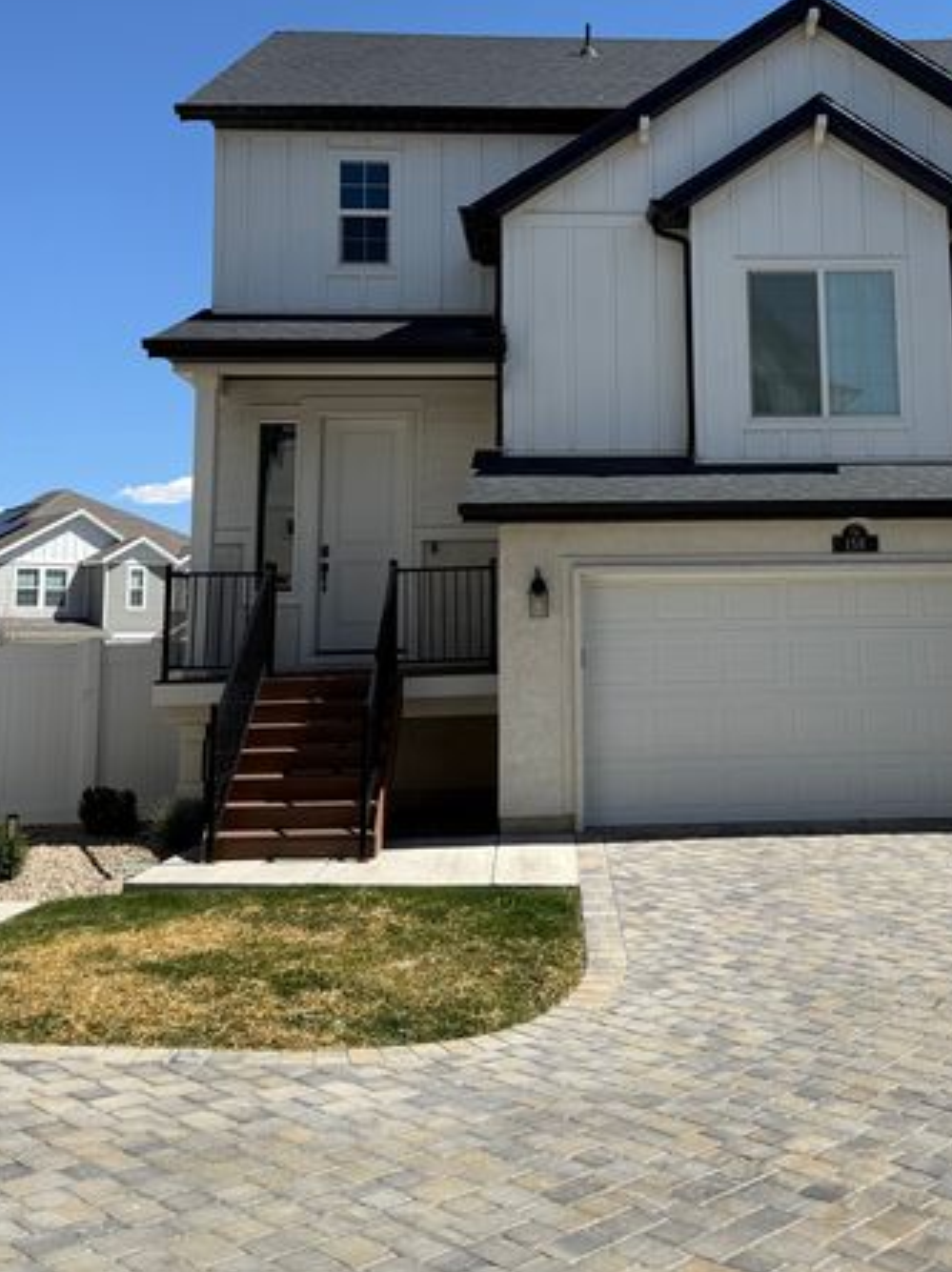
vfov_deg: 50.7
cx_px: 655
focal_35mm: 36
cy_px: 450
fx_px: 1322
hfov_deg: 39.0
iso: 80
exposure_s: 1/4975
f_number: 1.78
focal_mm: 6.76
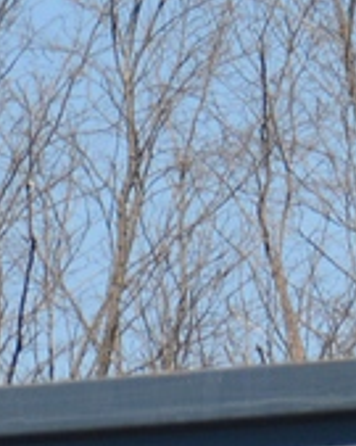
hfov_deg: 1.7
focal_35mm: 897
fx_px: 11824
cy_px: 507
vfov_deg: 2.2
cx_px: 1036
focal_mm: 90
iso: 400
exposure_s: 1/1600
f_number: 6.3
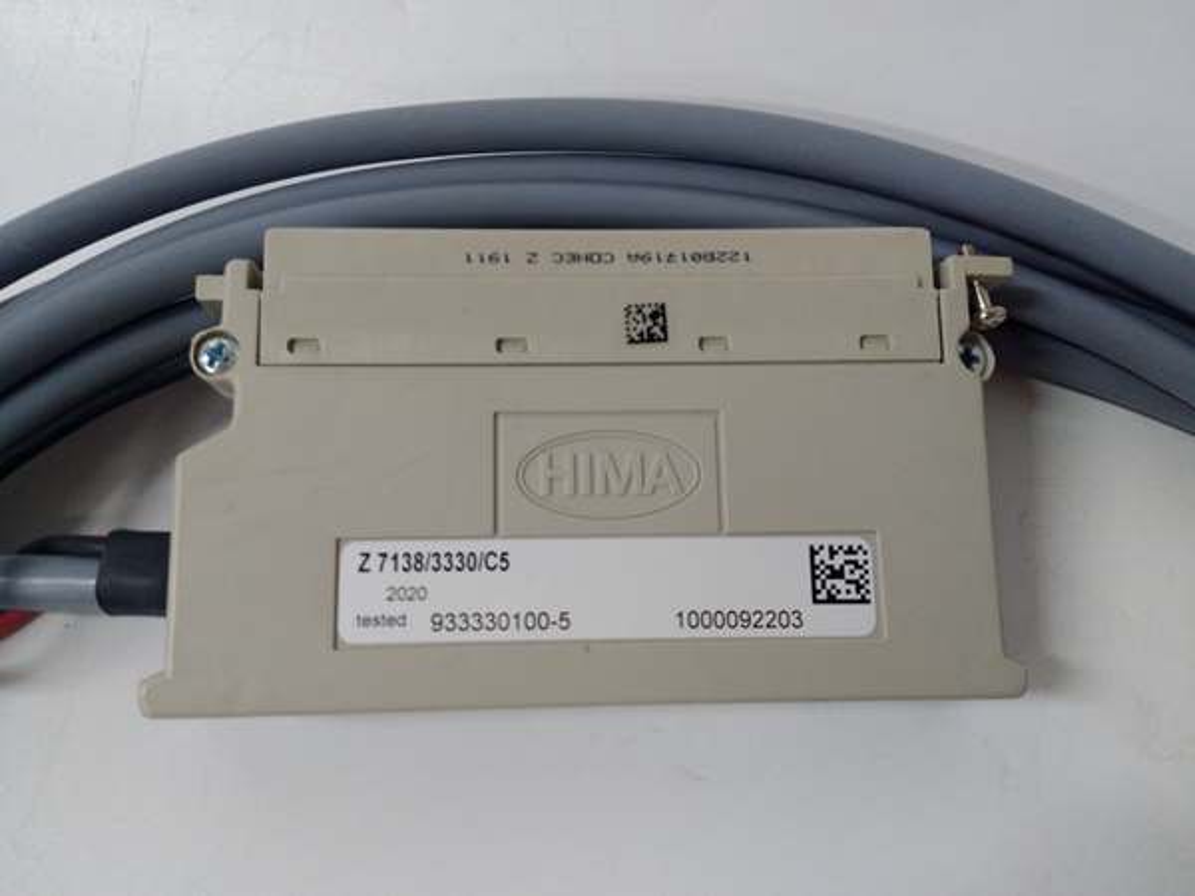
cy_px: 448
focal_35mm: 27
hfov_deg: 65.3
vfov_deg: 51.4
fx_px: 932
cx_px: 598
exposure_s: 1/33
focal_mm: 3.79
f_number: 2
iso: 384
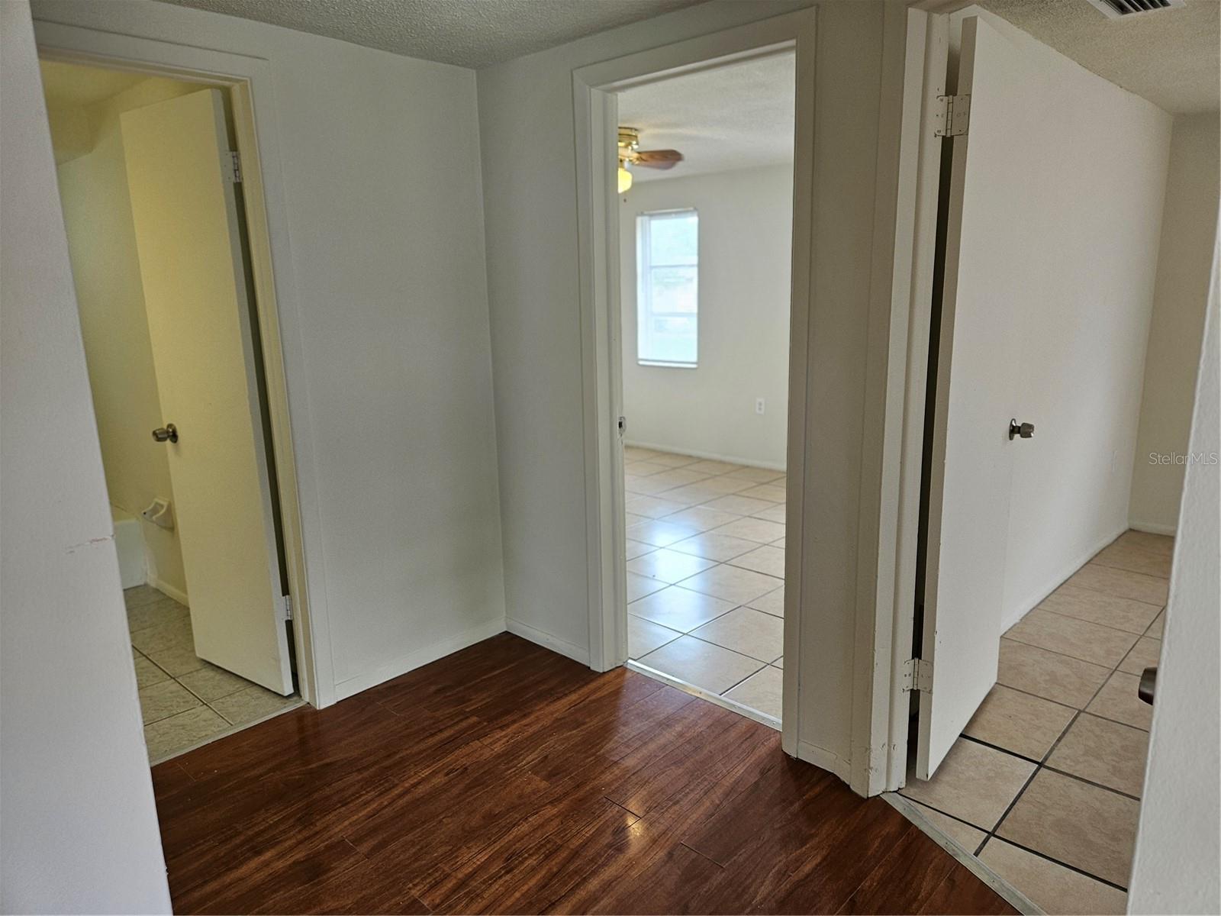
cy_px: 458
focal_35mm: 23
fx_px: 811
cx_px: 610
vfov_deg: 58.9
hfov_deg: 73.9
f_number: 1.8
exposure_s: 1/120
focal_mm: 5.4
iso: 125
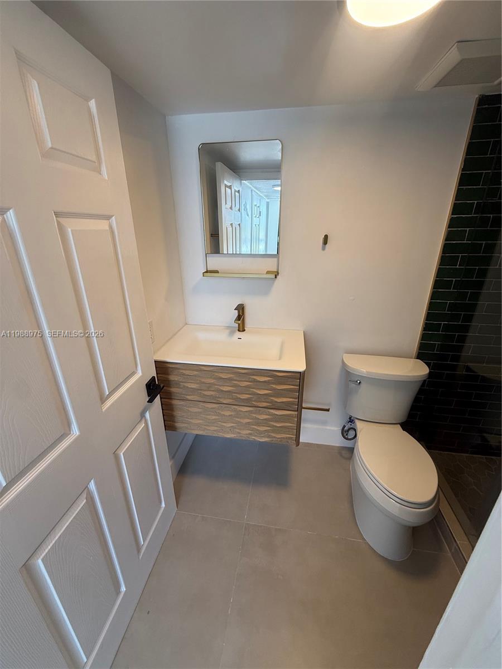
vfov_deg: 102.1
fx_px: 271
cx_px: 251
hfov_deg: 85.7
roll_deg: -0.3
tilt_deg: -21.3
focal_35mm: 14
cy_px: 334
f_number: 2.2
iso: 125
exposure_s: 1/120
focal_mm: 2.22
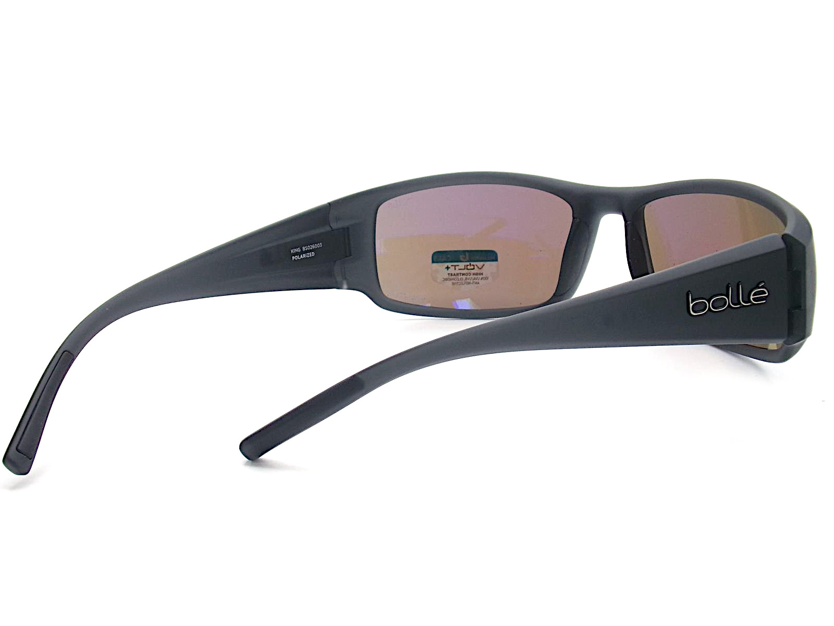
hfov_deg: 39.7
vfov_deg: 30.3
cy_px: 313
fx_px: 1156
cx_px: 417
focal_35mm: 48
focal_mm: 8.5
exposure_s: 1/50
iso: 200
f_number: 12.48
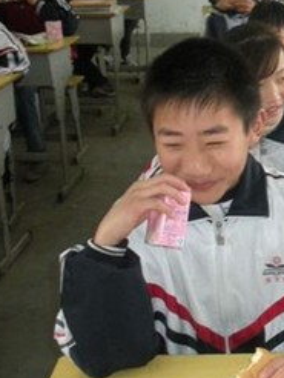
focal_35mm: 71
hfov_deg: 19.3
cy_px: 184
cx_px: 364
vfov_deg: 27.4
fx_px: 775
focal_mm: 6.3
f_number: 3.5
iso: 400
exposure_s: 1/30
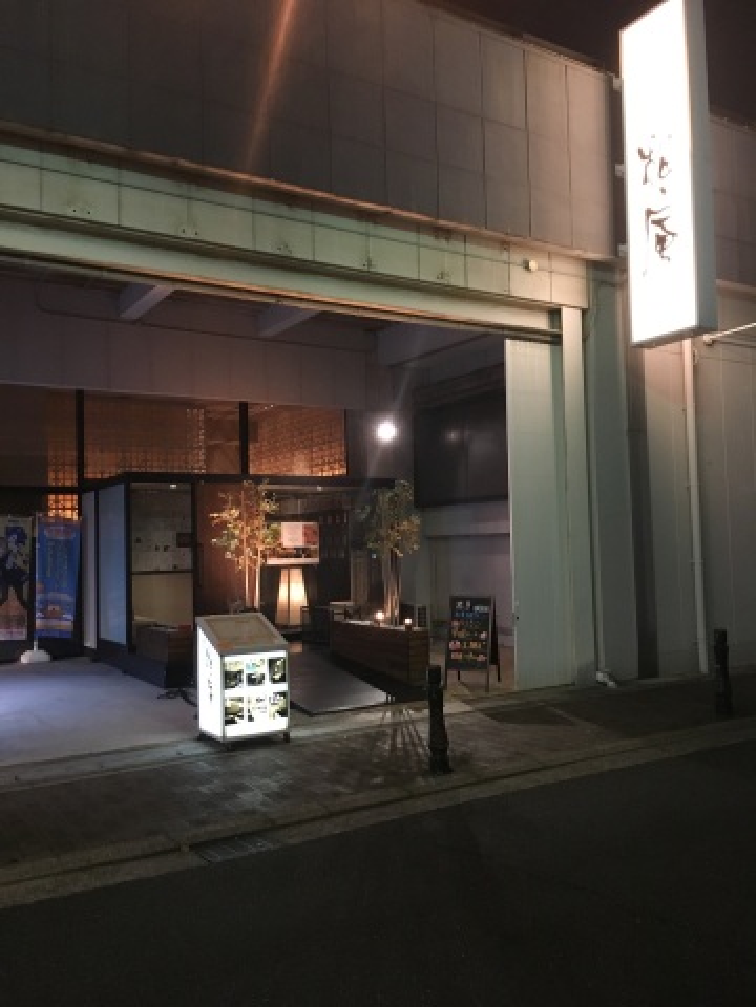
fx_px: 844
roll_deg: +1.1
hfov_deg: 48.2
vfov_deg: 61.7
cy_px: 504
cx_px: 378
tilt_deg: +3.8
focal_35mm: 29
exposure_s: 1/15
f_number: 2.2
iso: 250
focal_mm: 4.15
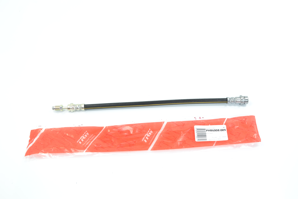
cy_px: 100
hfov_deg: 49.6
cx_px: 149
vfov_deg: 34.2
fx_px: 323
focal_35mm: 39
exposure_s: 1/25
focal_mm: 26
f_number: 7.1
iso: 100
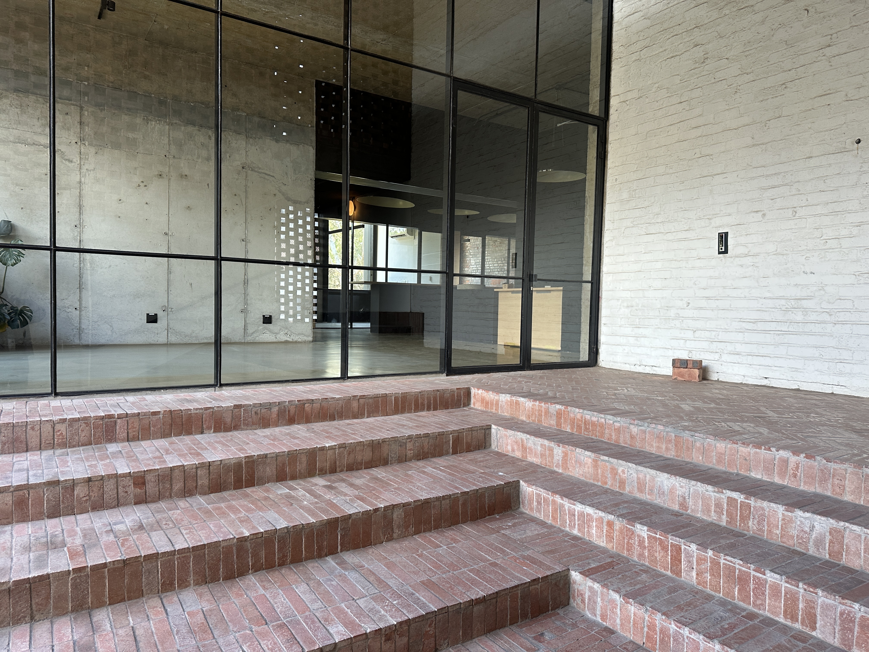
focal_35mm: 24
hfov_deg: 71.6
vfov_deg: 56.8
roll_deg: -1.5
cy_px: 326
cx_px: 434
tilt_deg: -1.7
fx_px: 602
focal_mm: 6.86
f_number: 1.78
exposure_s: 1/121
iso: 125
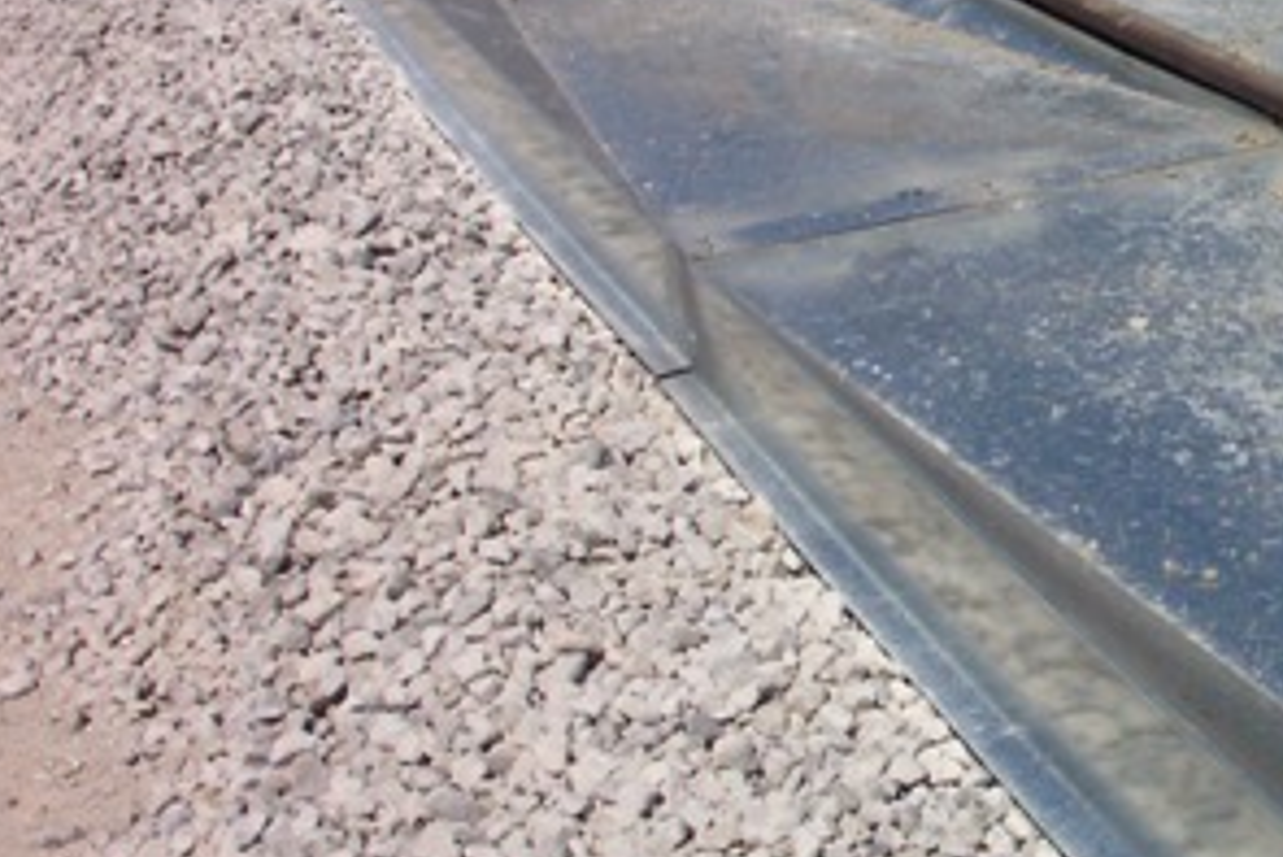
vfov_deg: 17.7
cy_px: 98
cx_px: 1357
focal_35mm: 76
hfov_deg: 25.0
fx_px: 2710
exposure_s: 1/500
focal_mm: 7.5
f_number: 9.5
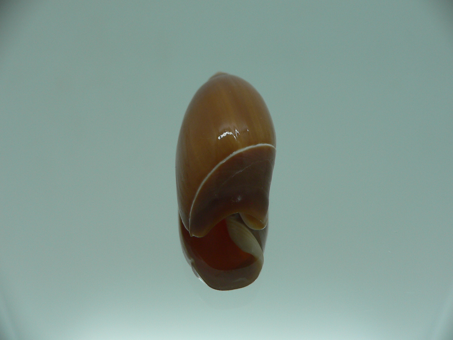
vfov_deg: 40.7
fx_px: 458
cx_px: 226
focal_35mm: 35
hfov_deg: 52.6
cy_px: 170
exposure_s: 1/60
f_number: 2.8
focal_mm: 4.6
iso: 80
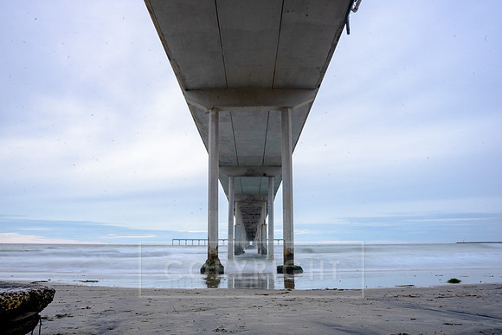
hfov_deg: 63.6
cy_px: 168
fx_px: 404
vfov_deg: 45.0
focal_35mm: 29
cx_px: 251
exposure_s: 2
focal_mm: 29
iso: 800
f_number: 22
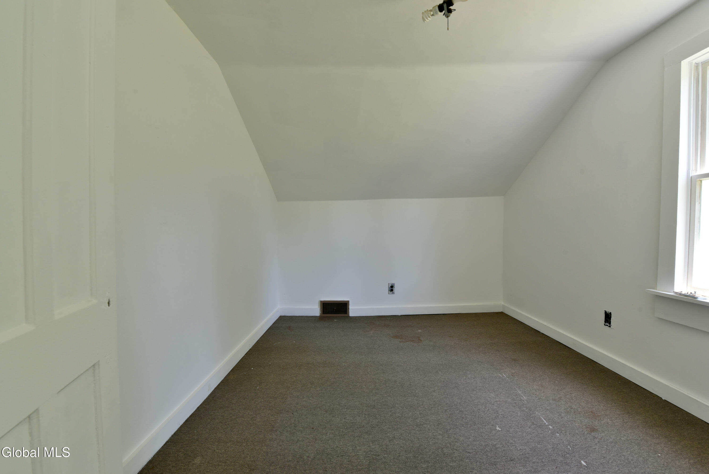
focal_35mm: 14
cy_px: 237
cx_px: 354
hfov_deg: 104.2
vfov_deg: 81.3
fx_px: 276
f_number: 10
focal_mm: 14
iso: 800
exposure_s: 1/40
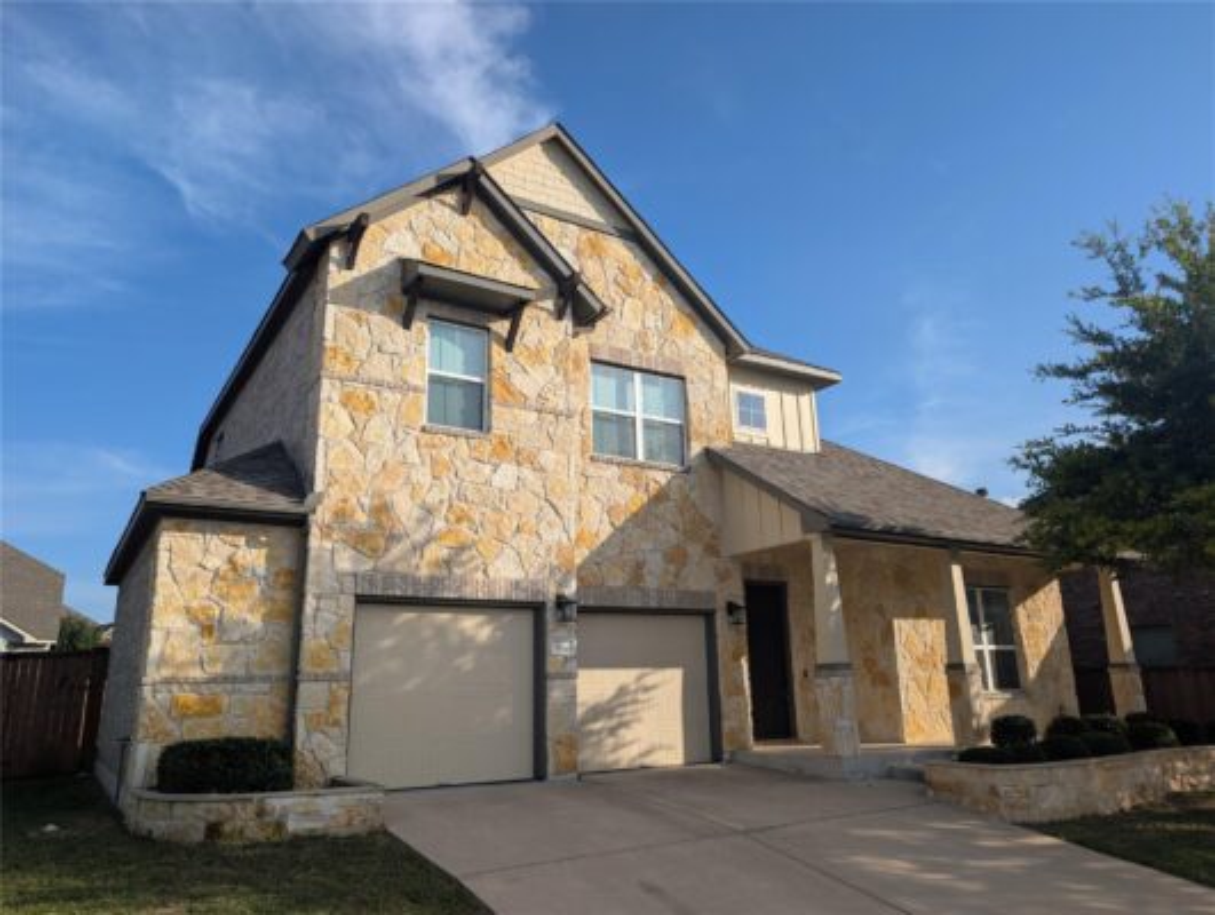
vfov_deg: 57.0
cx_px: 608
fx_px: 844
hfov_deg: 71.5
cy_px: 458
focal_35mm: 24
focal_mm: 6.9
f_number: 1.68
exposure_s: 1/1040
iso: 19
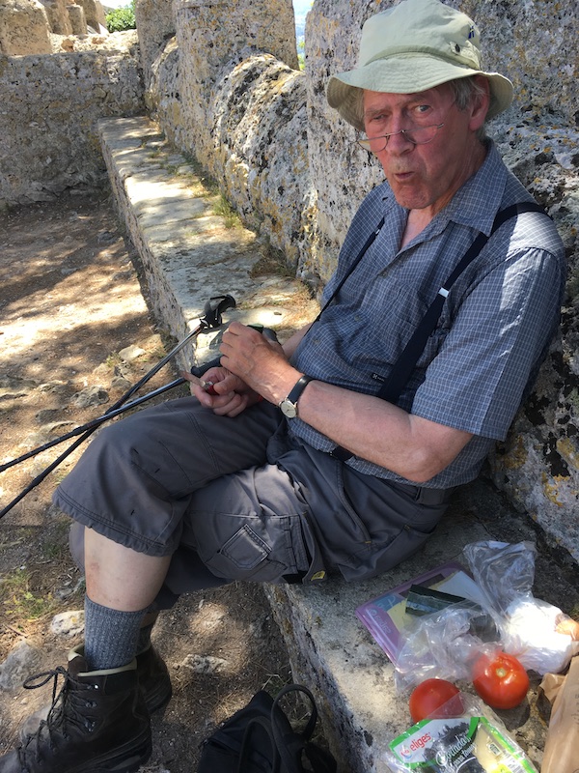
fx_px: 647
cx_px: 290
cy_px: 386
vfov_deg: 61.7
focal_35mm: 29
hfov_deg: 48.2
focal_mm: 4.15
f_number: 2.2
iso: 25
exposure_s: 1/231
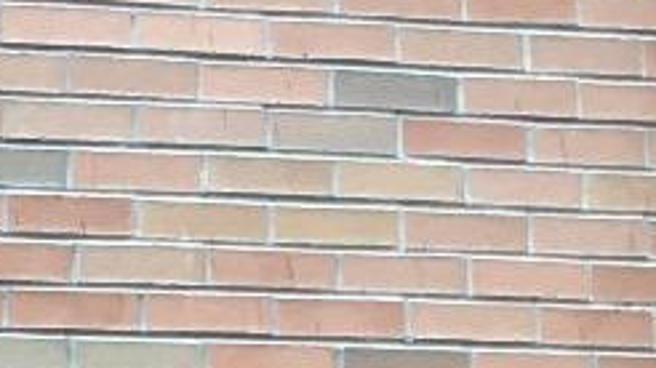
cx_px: -1107
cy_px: 845
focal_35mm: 185
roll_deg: -0.2
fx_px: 3216
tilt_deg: +7.3
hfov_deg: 9.7
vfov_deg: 6.3
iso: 32
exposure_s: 1/40
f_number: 2.2
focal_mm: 4.15
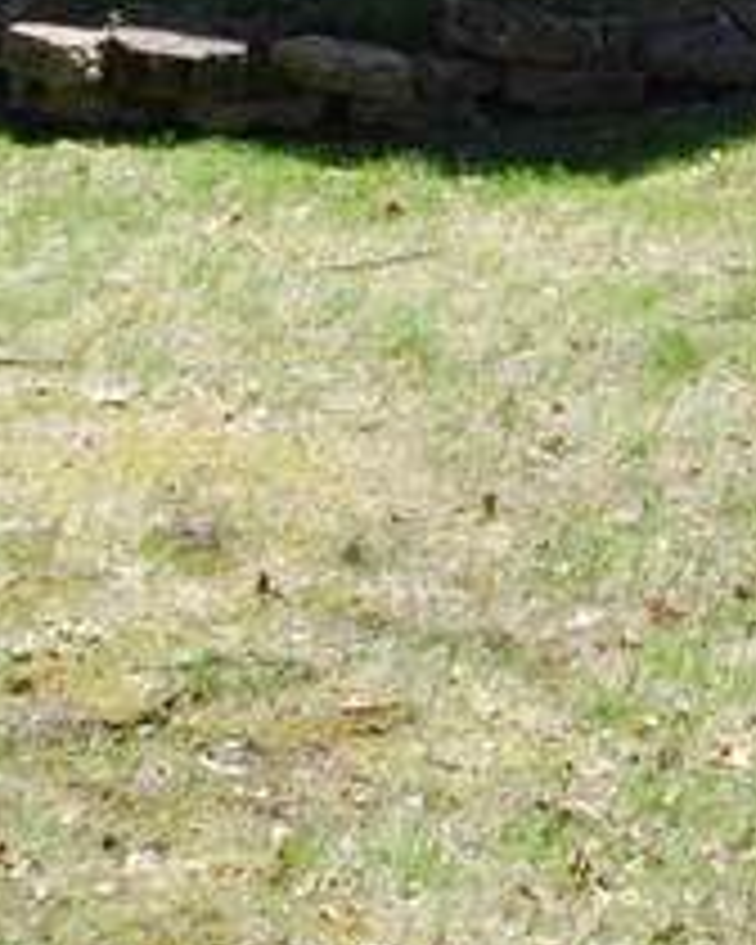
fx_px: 4811
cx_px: 1148
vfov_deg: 11.1
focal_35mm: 172
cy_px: -88
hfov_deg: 8.8
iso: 100
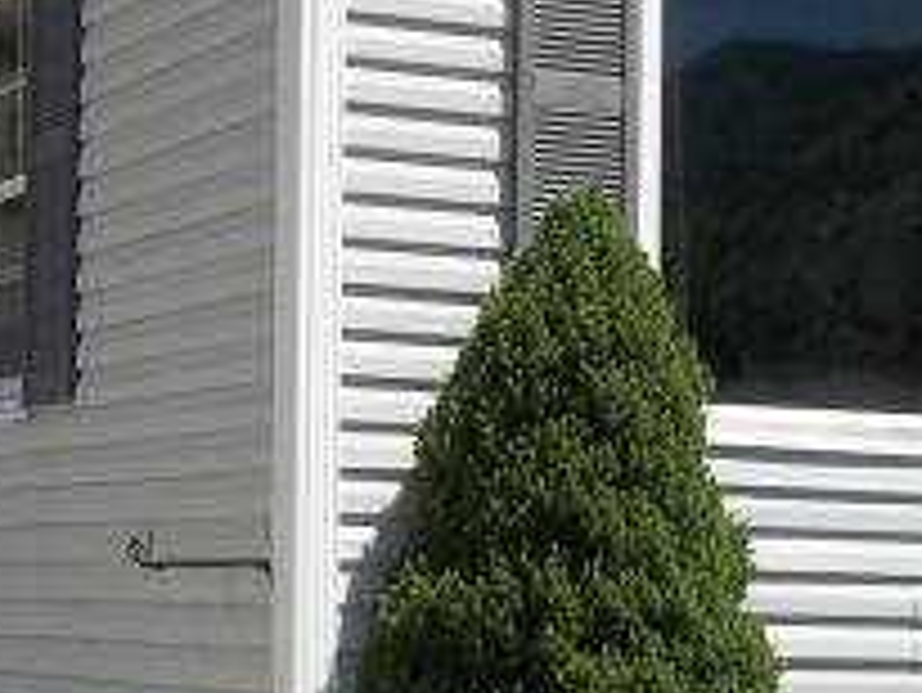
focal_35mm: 100
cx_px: -72
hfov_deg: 18.9
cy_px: 459
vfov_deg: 14.8
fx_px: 2665
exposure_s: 1/200
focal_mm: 5.7
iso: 80
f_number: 8.8
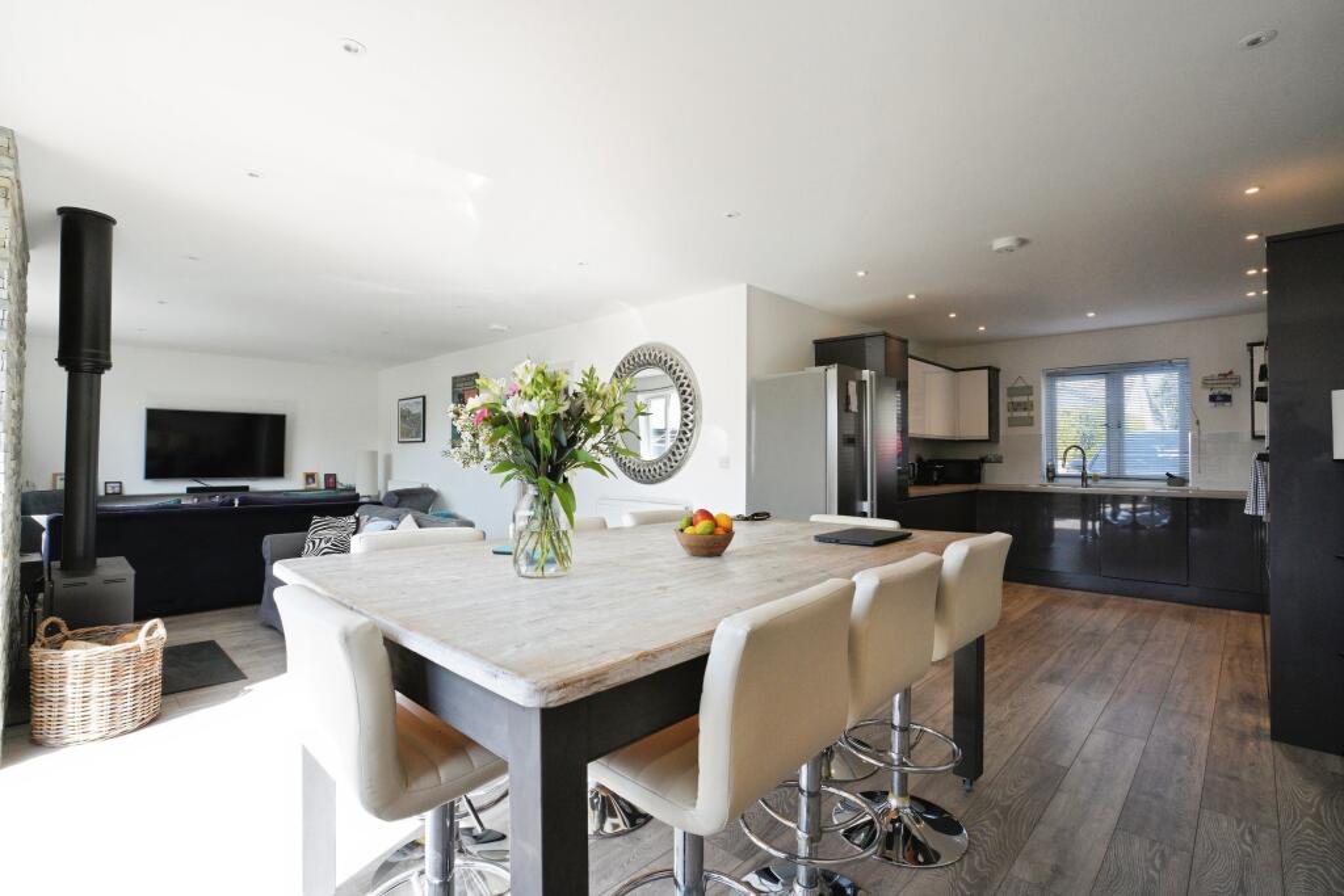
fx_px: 597
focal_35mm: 16
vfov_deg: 73.8
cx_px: 672
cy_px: 448
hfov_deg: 96.7
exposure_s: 1/250
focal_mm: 16
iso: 2000
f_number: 9
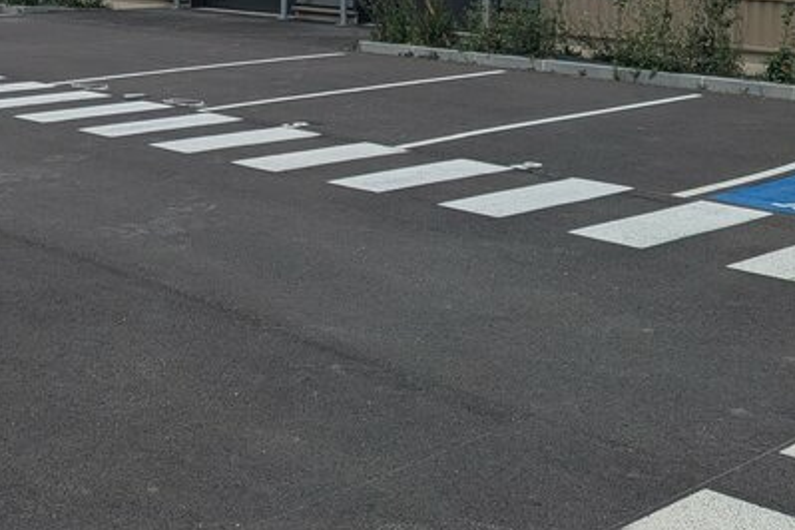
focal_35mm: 60
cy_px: -104
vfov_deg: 21.1
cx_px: 271
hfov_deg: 33.1
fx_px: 1325
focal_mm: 4.53
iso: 29
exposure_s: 1/763
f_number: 1.7
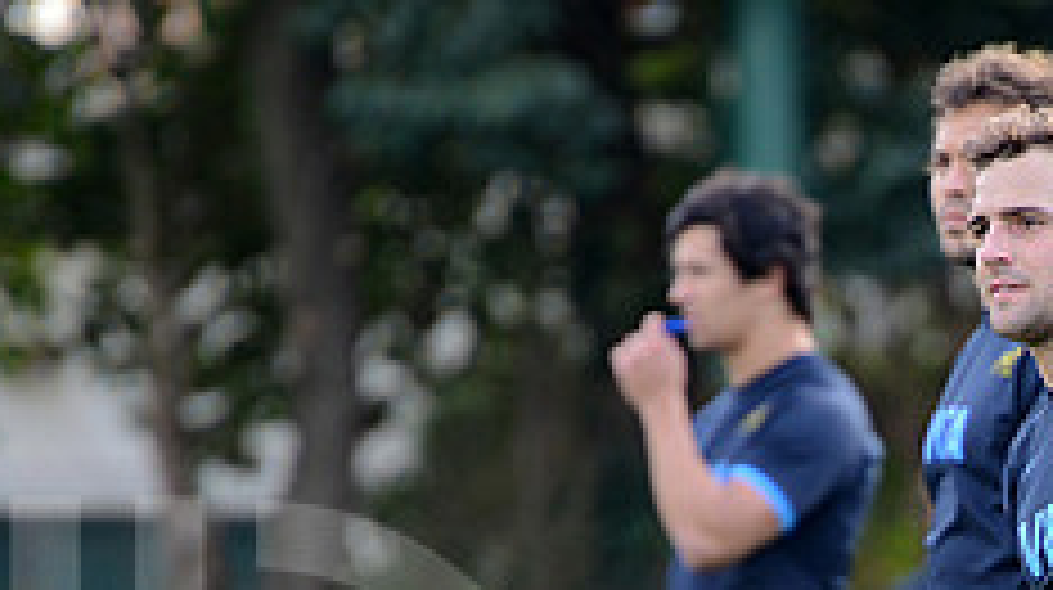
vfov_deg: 1.7
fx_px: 19578
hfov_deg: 3.1
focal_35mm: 702
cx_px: 1026
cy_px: 835
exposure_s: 1/400
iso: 800
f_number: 4
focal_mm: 270
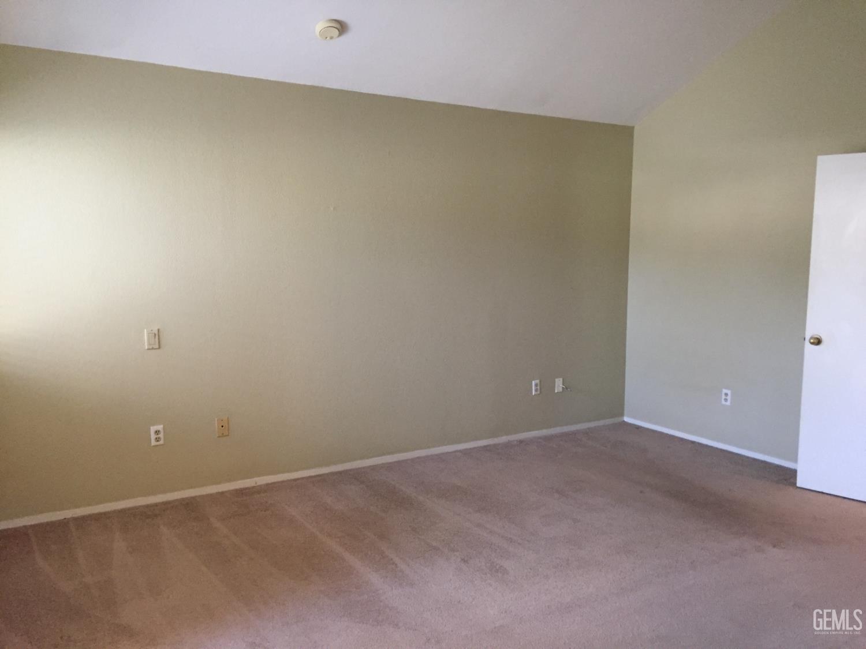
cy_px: 324
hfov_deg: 61.7
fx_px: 726
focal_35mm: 29
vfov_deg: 48.2
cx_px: 433
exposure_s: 1/30
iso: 160
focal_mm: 4.15
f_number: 2.2
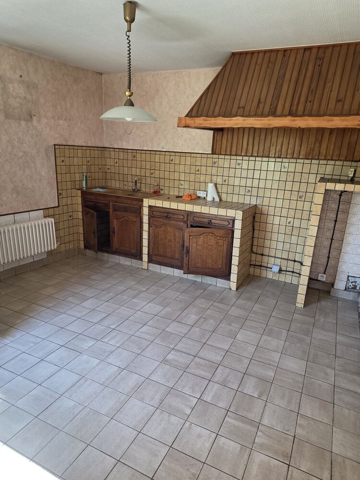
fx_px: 319
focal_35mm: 23
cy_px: 240
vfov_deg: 73.9
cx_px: 180
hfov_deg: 58.9
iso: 250
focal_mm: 6.25
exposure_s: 1/100
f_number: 1.7
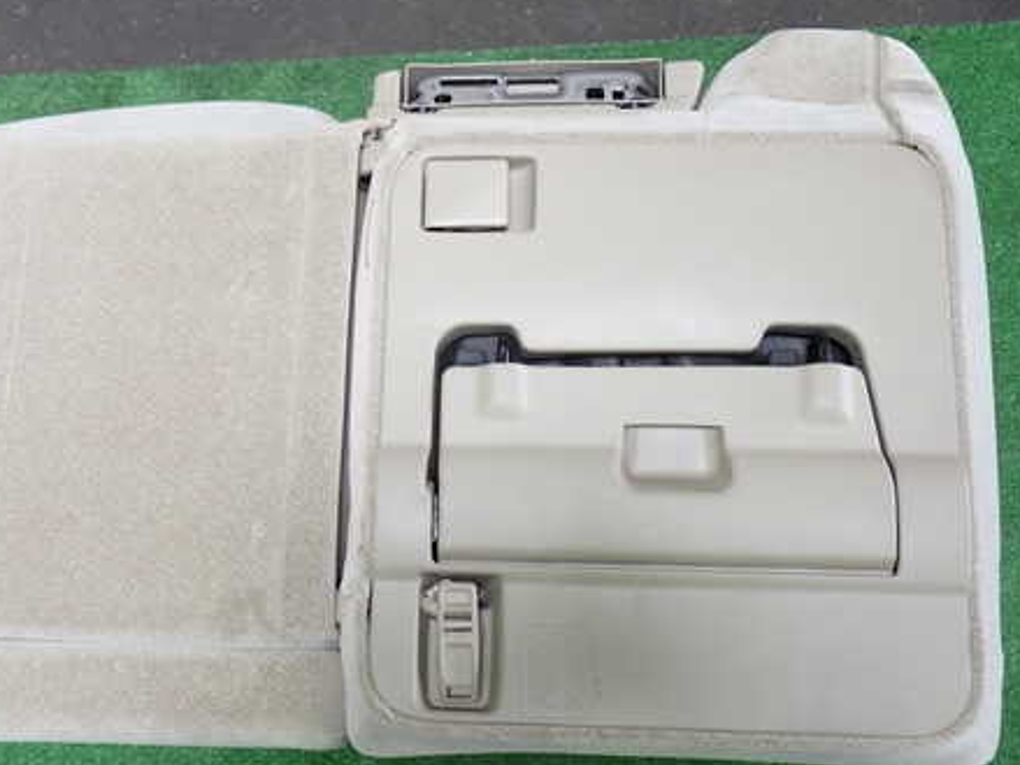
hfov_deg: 45.7
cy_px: 414
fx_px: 1208
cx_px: 444
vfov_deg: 35.1
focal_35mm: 41
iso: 160
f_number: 2.3
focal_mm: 5.4
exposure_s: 1/60
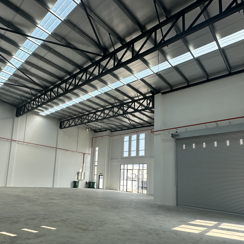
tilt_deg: +8.2
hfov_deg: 68.5
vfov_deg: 68.4
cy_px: 154
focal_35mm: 22
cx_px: 91
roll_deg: -3.9
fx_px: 175
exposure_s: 1/400
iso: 40
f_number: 2.2
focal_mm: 2.22
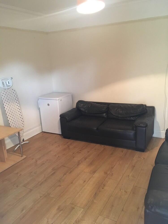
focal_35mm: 29
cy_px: 112
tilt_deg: -18.4
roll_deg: +3.7
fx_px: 188
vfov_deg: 61.7
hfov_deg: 48.2
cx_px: 84
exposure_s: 1/17
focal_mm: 4.15
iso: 200
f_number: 2.2
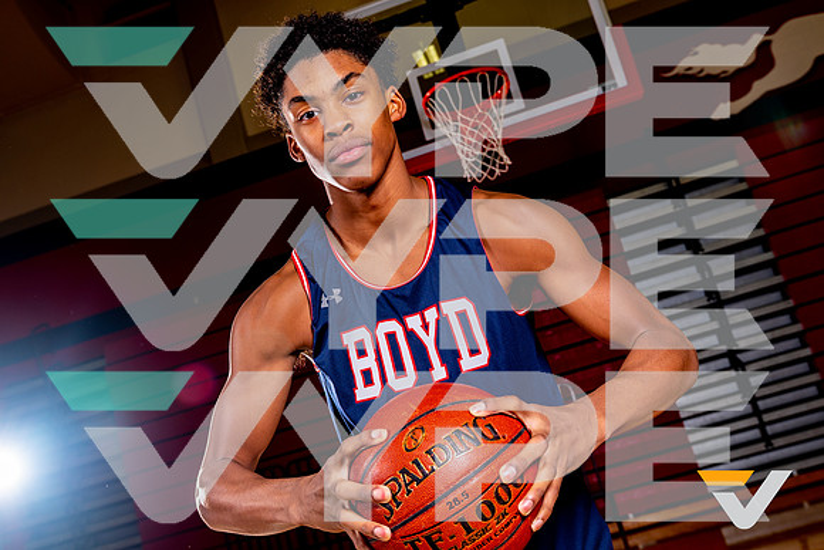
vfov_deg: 35.6
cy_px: 296
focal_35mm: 37
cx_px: 402
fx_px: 856
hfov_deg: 51.4
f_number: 5.6
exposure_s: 1/125
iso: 100
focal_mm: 34
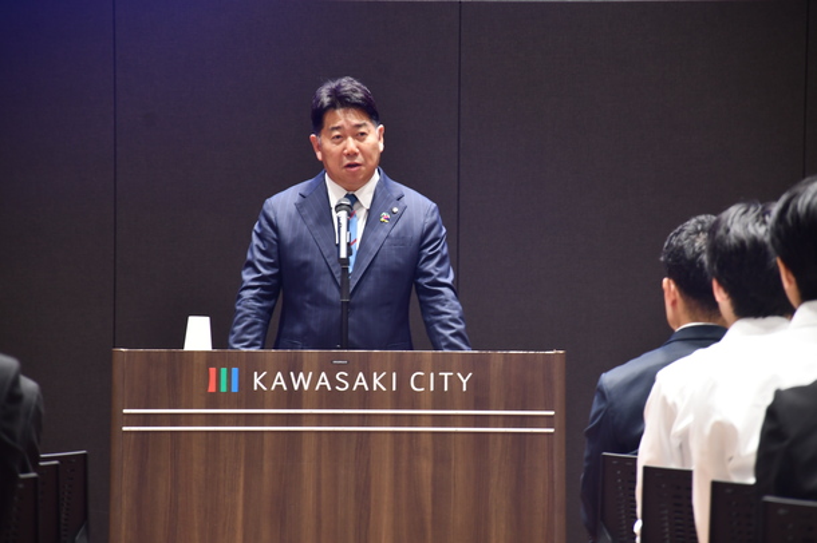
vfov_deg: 6.5
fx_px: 4763
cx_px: 408
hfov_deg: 9.8
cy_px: 272
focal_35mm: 210
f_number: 5.6
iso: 500
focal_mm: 140
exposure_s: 1/8
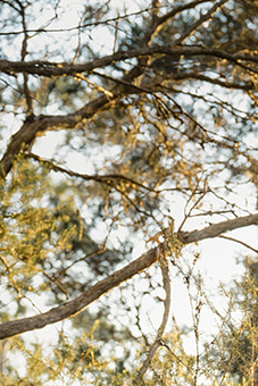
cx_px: 588
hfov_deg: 6.4
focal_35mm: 207
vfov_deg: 9.6
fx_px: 2223
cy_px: 601
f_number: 5.6
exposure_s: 1/200
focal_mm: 44
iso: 1000
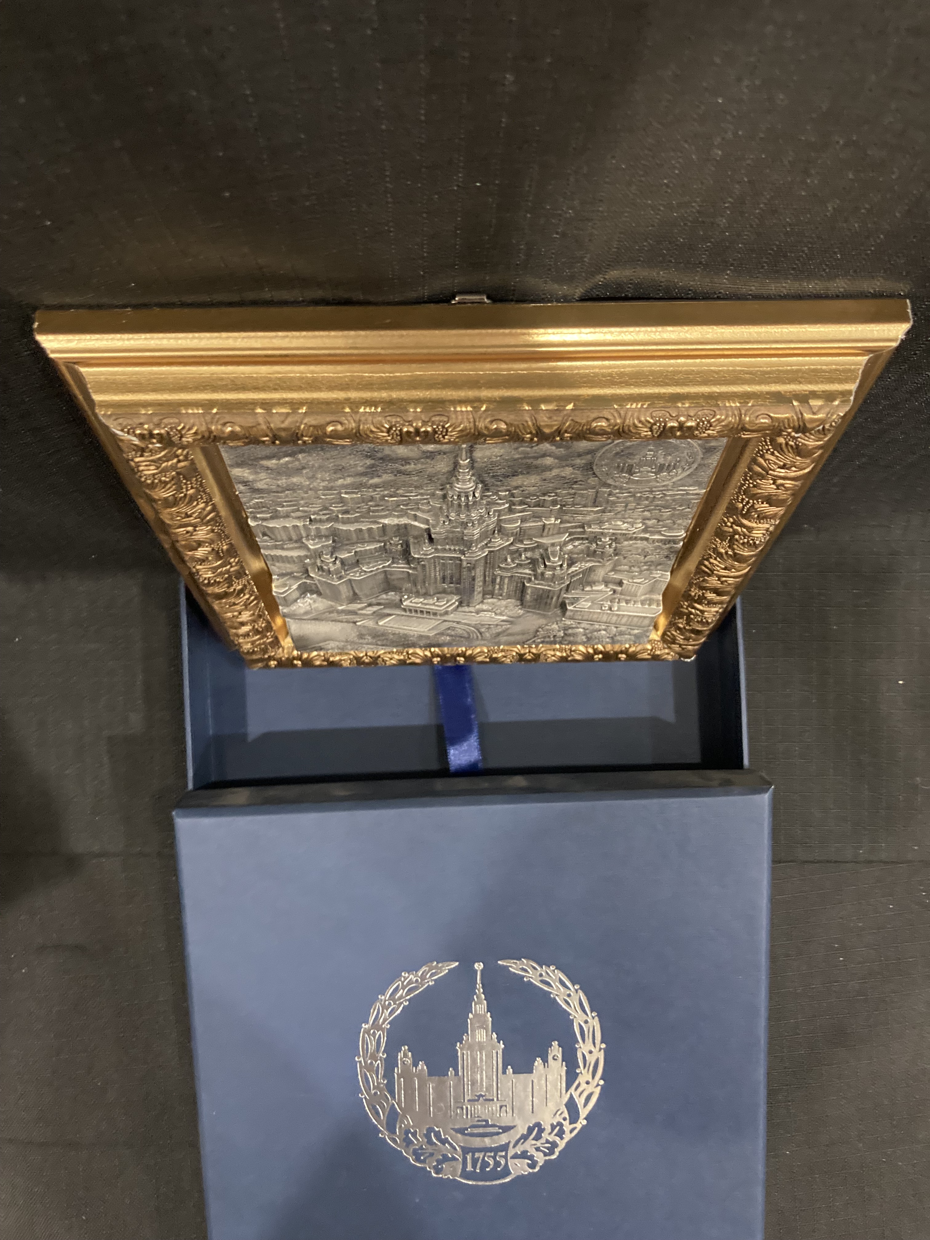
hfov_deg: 49.7
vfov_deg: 63.4
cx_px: 465
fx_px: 1003
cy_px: 620
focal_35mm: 28
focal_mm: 3.99
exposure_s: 1/25
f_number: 1.8
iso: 500
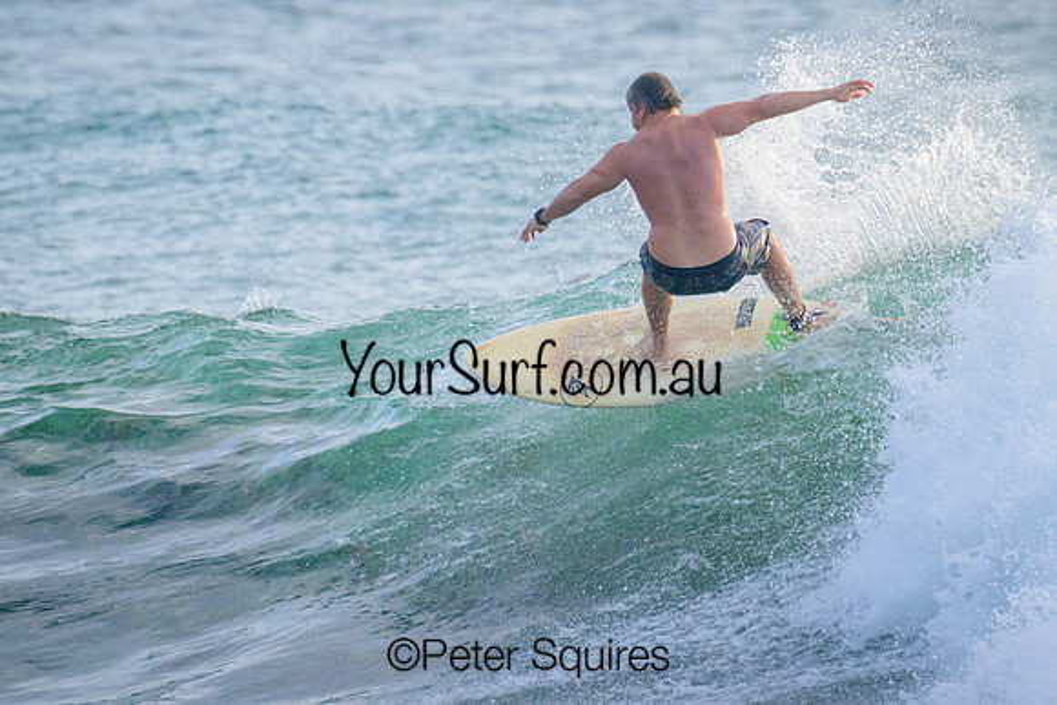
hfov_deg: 2.1
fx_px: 28299
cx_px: 477
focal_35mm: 964
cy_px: 365
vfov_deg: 1.4
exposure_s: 1/2000
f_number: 13
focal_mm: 800
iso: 2800
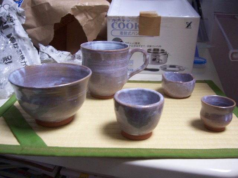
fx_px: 248
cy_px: 89
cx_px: 119
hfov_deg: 51.4
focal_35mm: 36
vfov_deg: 39.7
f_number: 3
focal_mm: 6
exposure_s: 1/8
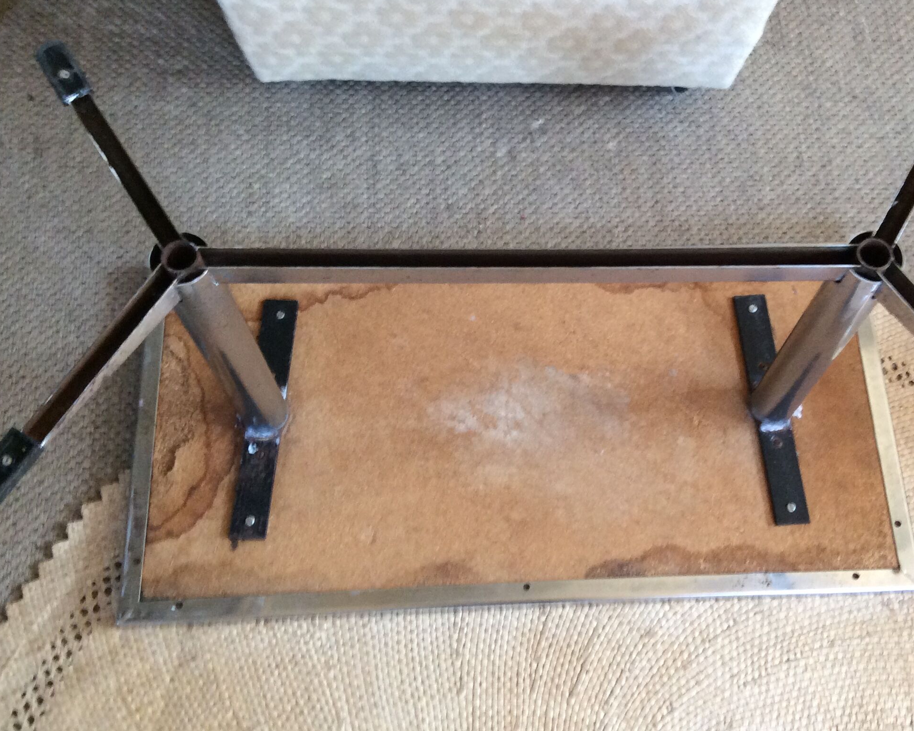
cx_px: 542
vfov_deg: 35.7
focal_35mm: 42
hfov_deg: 43.6
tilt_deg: -66.4
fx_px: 1136
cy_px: 373
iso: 125
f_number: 2.4
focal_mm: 3.3
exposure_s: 1/25
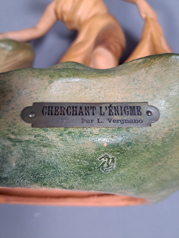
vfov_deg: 71.6
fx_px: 165
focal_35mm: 24
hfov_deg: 56.8
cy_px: 119
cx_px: 90
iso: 250
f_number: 1.8
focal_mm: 5.23
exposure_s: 1/33
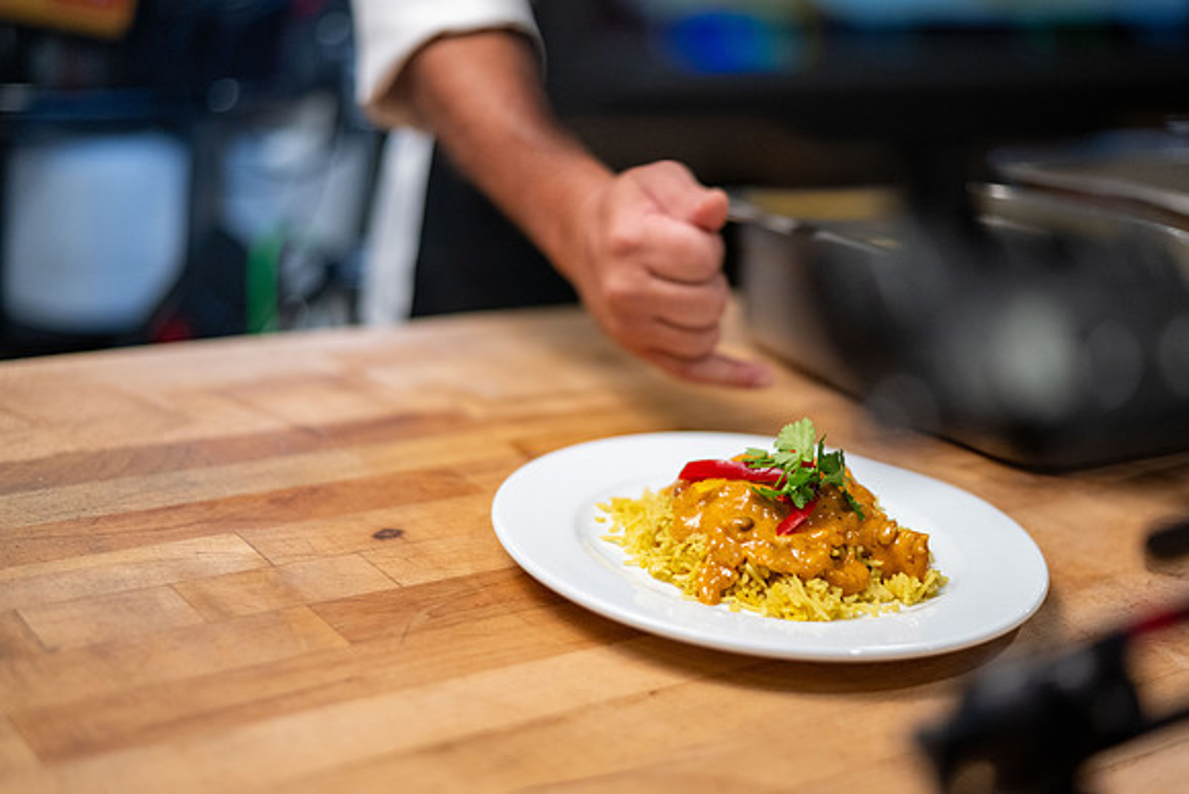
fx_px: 1652
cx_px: 594
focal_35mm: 50
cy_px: 397
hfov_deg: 39.6
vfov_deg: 27.0
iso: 1600
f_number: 1.8
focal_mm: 50
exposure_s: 1/1250
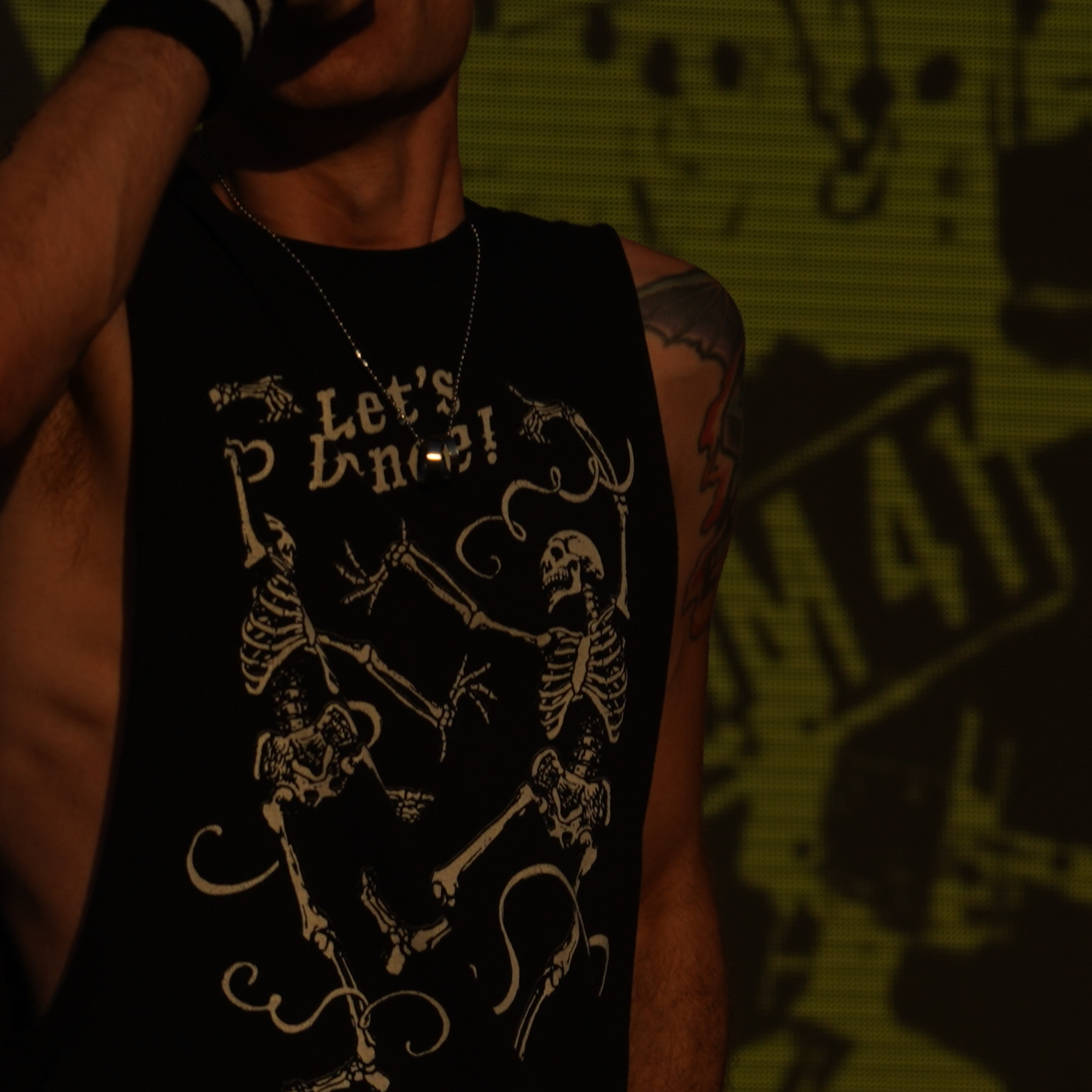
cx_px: 592
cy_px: 709
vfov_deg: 5.5
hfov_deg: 5.5
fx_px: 11385
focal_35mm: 319
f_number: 8
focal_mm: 105
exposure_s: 1/1000
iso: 100
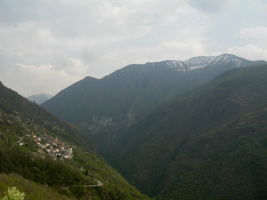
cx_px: 134
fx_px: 270
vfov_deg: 40.7
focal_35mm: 35
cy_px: 100
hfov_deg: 52.6
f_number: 4.8
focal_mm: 5.4
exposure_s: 1/246
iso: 50
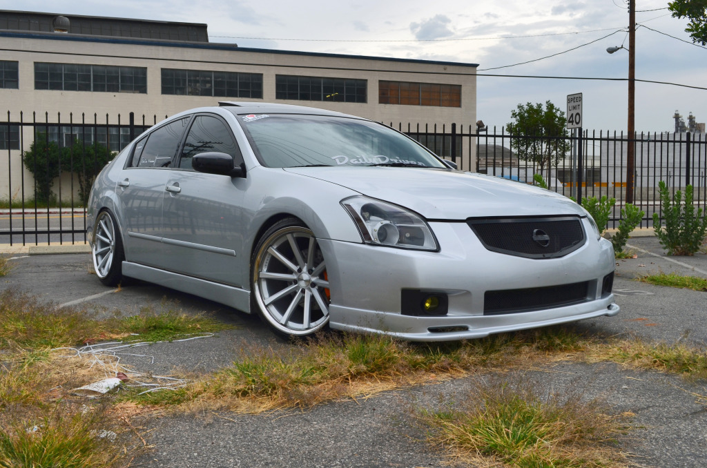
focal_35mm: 39
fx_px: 764
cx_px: 354
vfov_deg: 34.1
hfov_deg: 49.6
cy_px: 234
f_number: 11
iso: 180
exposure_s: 1/125
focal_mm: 26
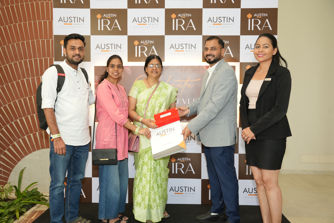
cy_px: 112
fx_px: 315
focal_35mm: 34
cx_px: 167
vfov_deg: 38.9
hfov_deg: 55.8
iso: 1250
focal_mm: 34
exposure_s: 1/200
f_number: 4.5
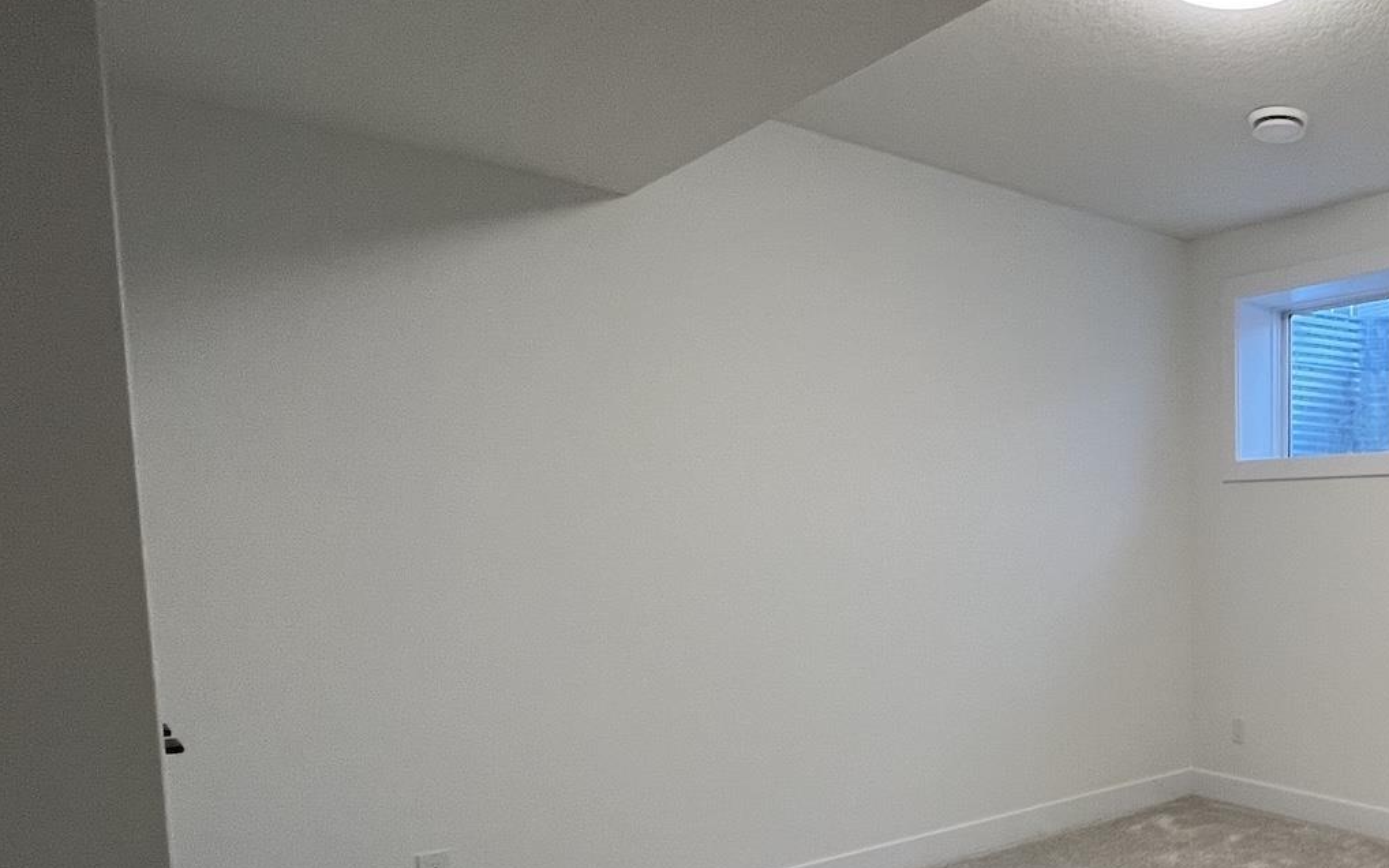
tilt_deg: -4.9
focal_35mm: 26
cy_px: 624
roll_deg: -0.5
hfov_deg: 58.6
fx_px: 984
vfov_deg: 46.3
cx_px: 1285
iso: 200
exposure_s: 1/120
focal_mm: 1.57
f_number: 1.8
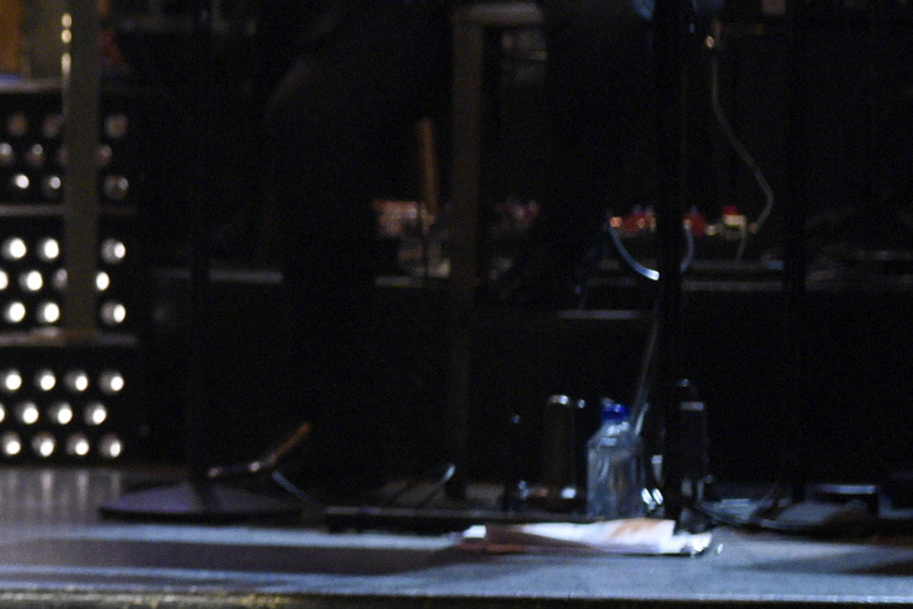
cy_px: 16
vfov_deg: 4.9
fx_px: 7178
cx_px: -458
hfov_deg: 7.2
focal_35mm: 283
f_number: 3.2
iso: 3200
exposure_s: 1/125
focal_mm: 70
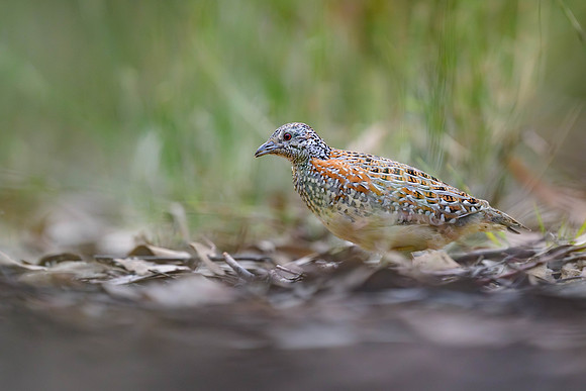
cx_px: 387
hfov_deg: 2.6
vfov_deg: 1.8
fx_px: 12735
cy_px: 169
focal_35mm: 782
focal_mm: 560
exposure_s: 1/1250
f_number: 4
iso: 3200
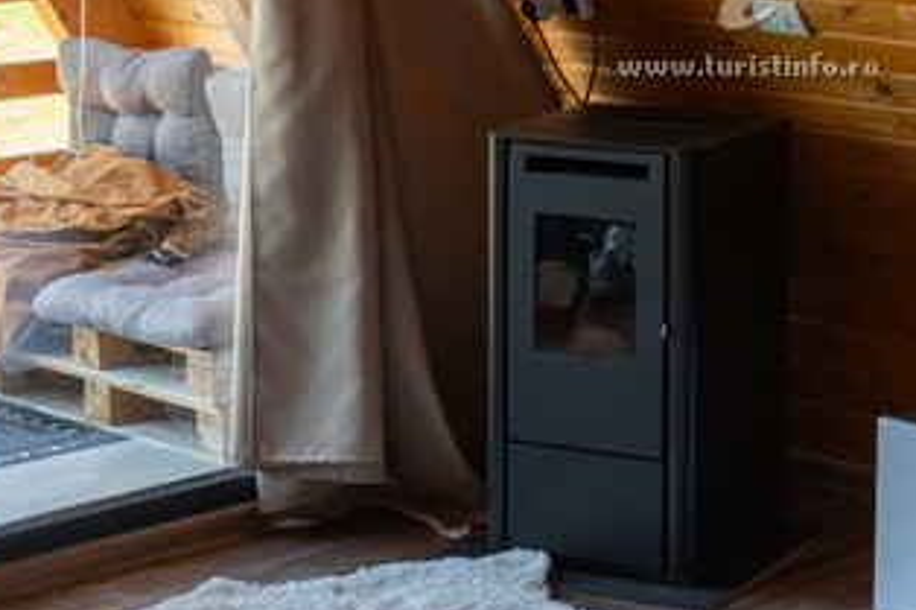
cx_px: 753
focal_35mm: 111
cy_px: -10
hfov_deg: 18.2
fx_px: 2823
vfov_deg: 12.2
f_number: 4
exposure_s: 1/160
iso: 3200
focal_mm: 34
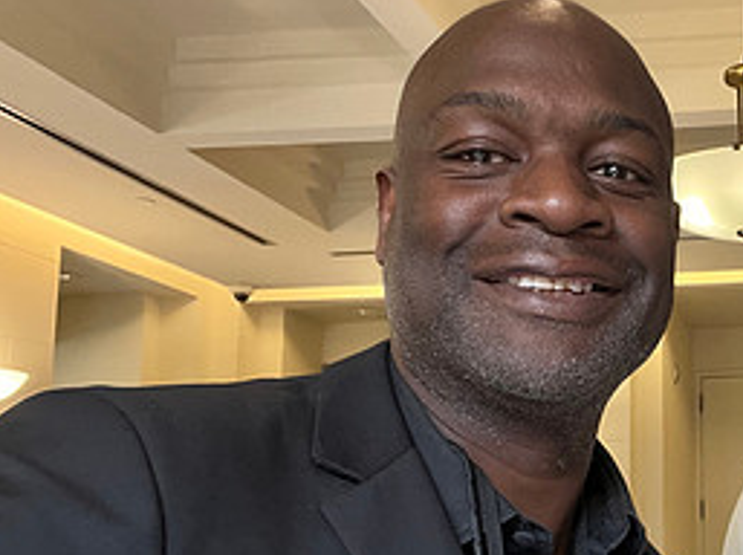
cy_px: 366
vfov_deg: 27.8
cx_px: 812
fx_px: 1115
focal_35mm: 52
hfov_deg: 32.5
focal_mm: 2.71
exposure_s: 1/60
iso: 160
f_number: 2.2
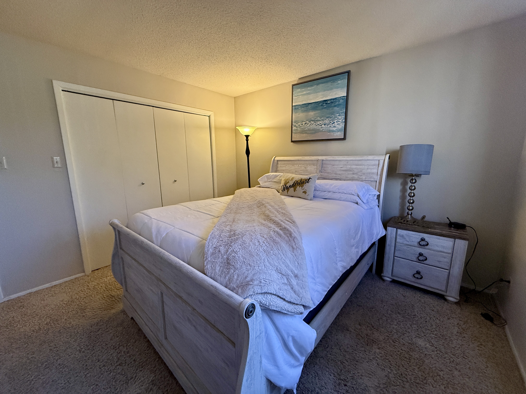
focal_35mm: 14
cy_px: 197
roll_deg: +0.1
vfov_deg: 85.7
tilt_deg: -9.7
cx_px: 263
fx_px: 213
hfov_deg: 102.1
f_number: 2.2
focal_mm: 2.22
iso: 500
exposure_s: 1/120
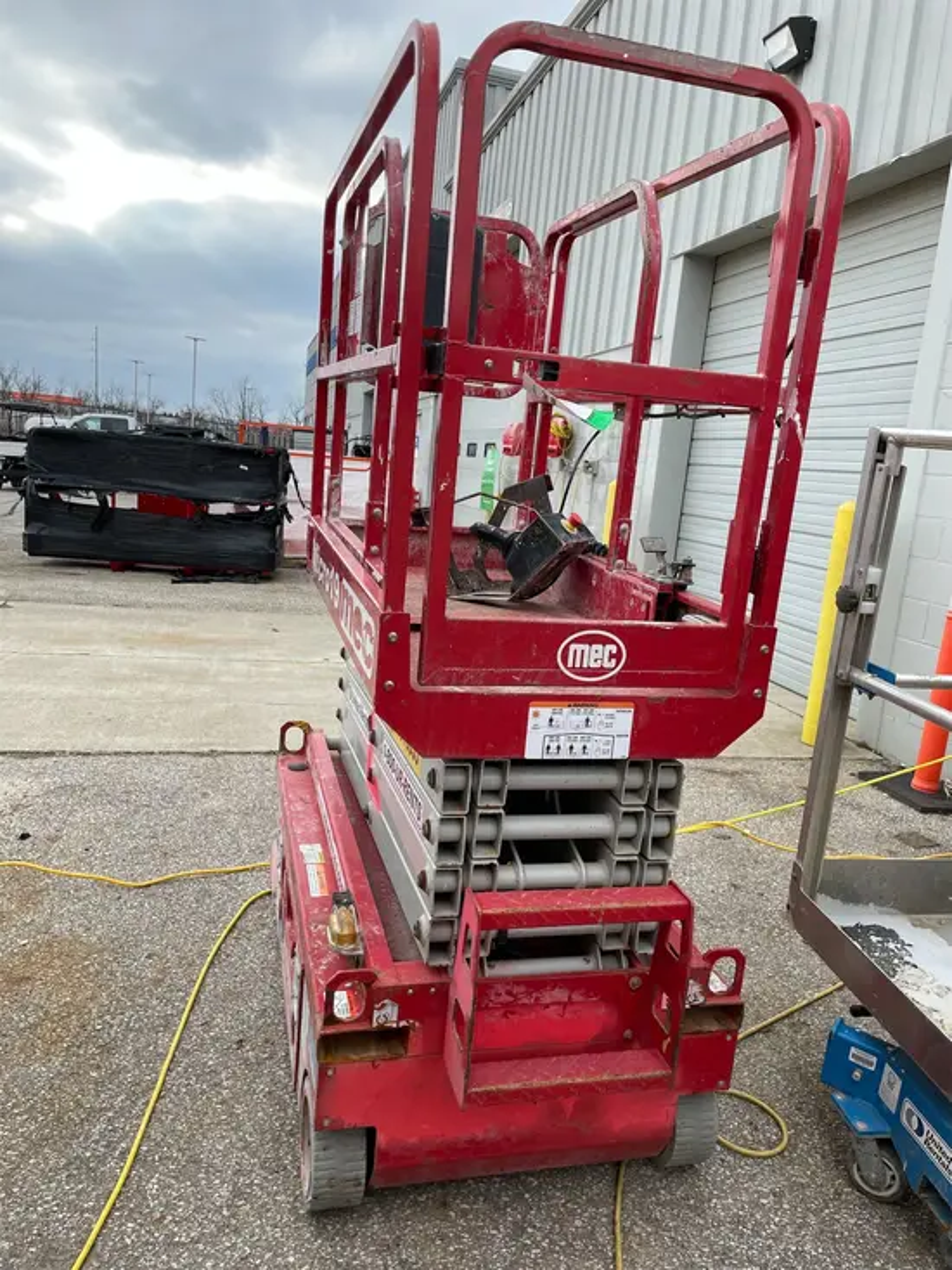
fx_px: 953
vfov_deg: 67.3
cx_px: 476
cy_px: 635
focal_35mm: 26
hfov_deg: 53.1
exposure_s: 1/520
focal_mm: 4.2
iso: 32
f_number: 1.6
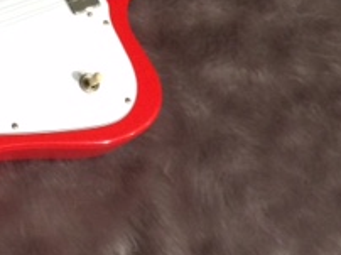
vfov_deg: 16.0
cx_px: 41
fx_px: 905
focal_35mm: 92
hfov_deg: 20.9
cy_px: 76
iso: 200
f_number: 2.2
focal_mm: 4.15
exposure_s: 1/30
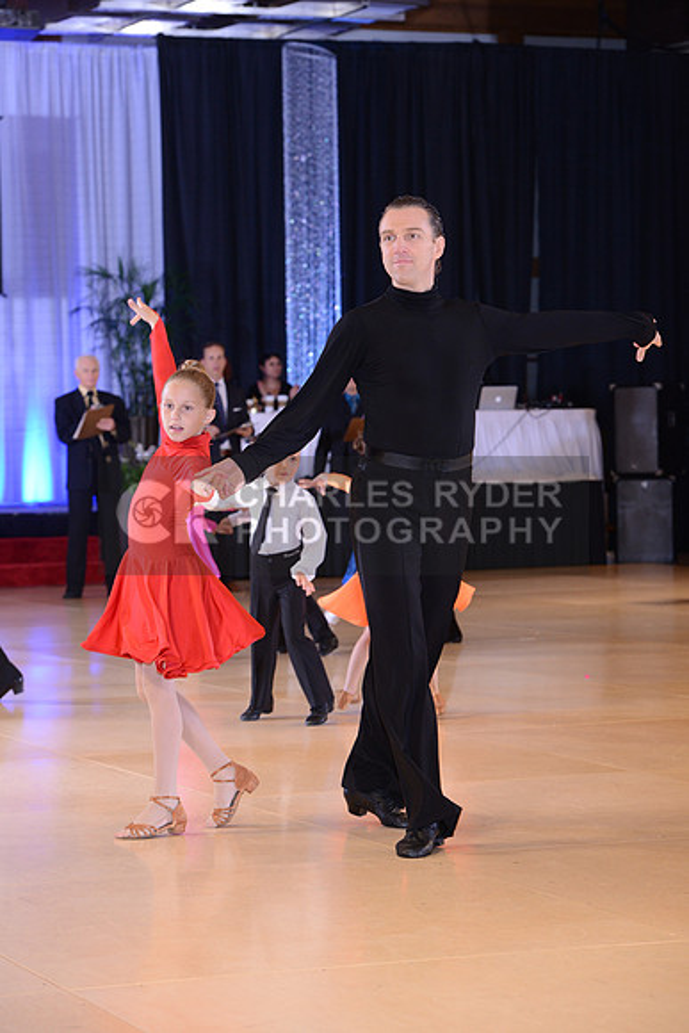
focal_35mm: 110
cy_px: 516
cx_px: 344
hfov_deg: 12.5
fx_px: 3156
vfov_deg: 18.6
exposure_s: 1/250
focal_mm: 110
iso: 1250
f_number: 5.6
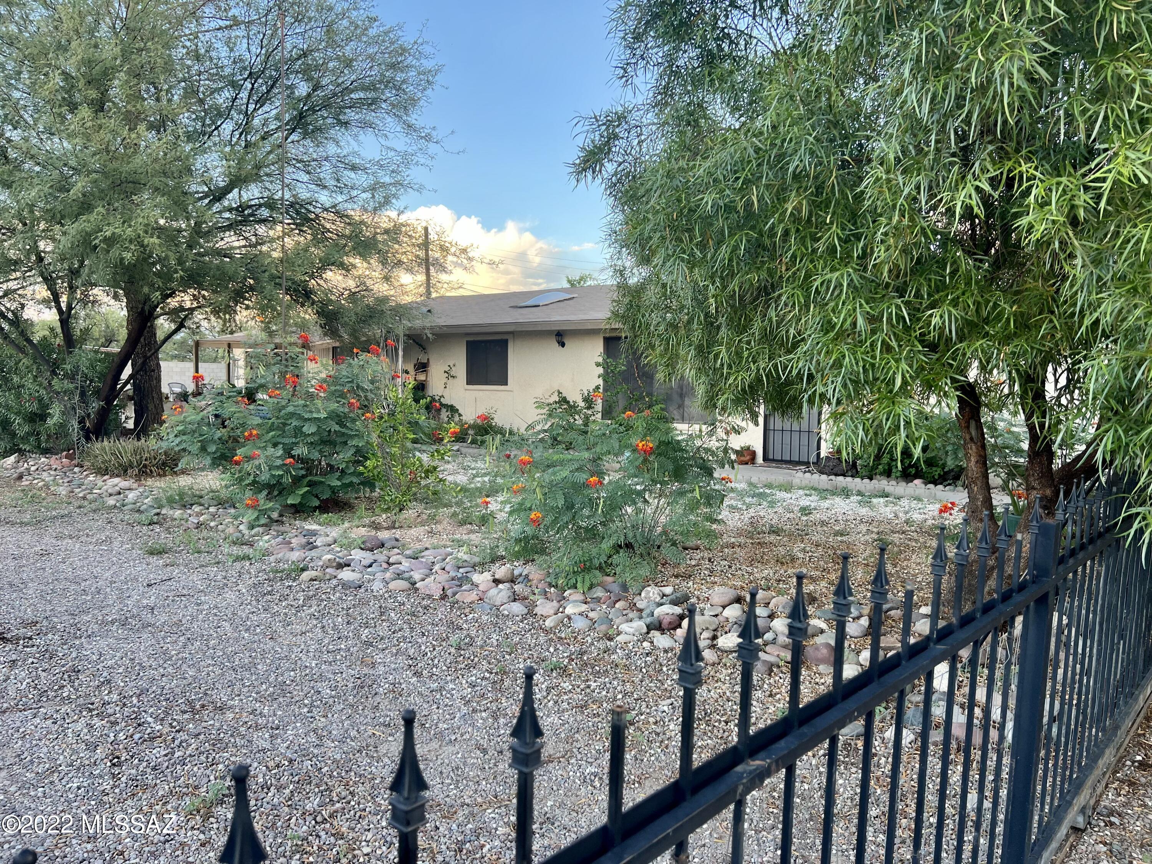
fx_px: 865
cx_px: 576
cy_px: 432
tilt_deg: -4.5
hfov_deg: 67.3
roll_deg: -1.2
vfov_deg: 53.1
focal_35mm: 26
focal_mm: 5.7
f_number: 1.5
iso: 40
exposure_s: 1/173
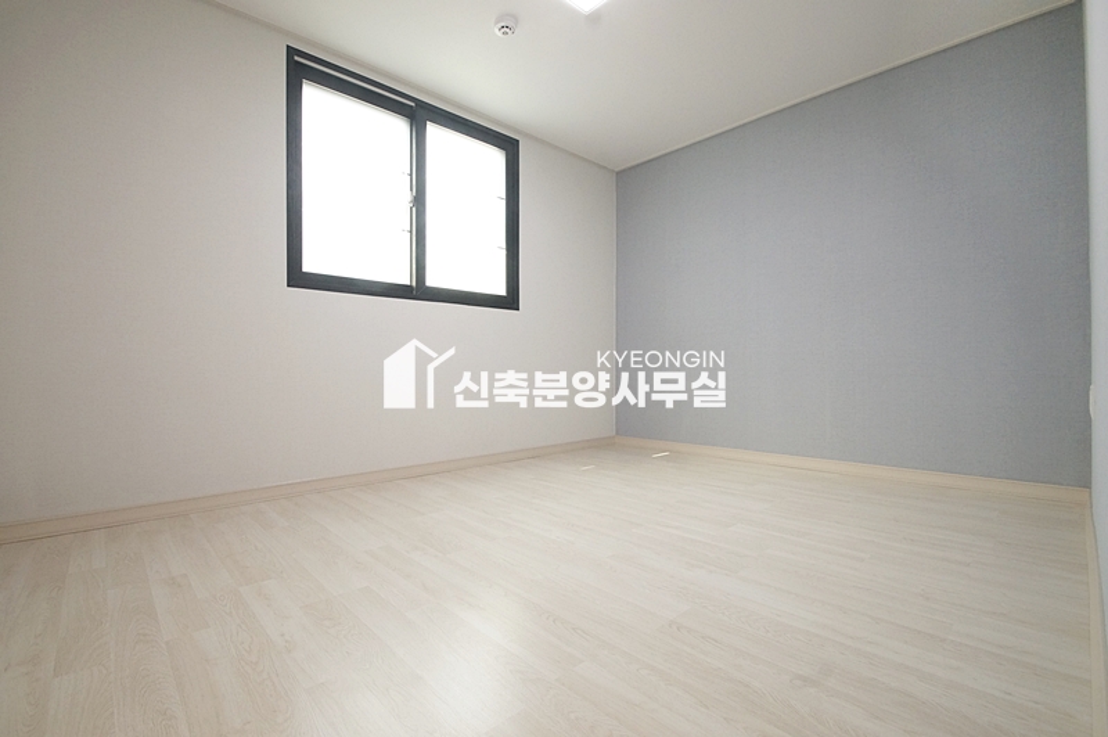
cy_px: 368
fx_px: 461
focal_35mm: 15
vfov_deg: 77.2
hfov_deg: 100.4
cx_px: 554
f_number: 9
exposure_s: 1/50
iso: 1600
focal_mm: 10
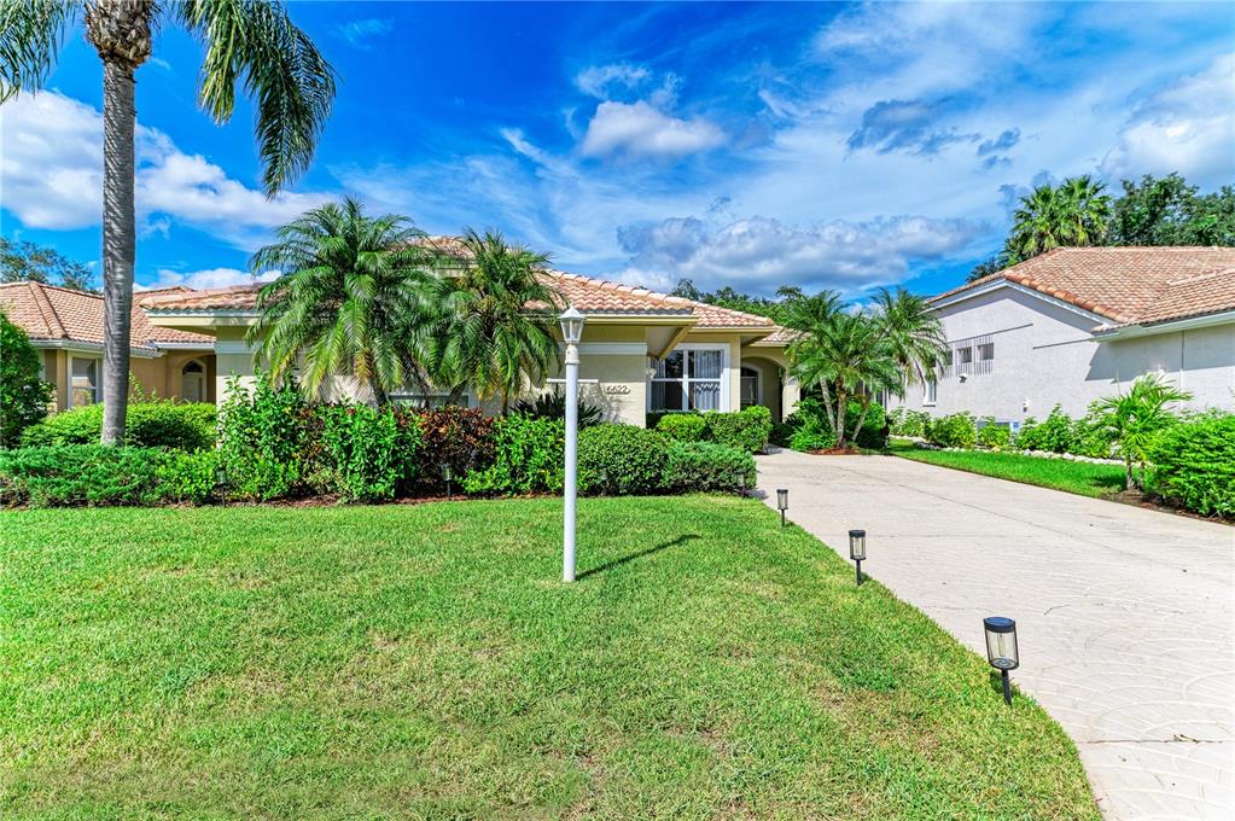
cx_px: 618
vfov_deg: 64.5
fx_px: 651
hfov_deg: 87.0
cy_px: 410
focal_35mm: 19
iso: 200
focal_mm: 19
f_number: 9
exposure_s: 1/1250
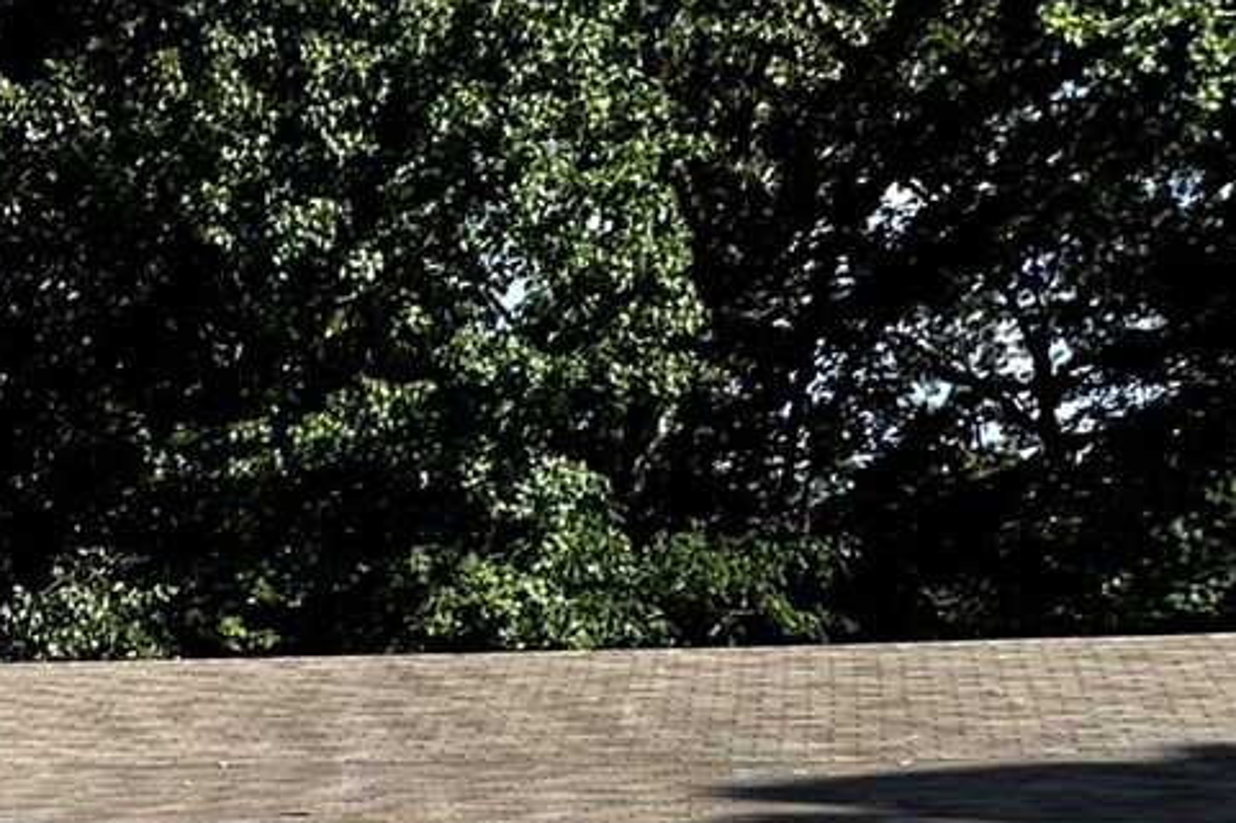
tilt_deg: -4.9
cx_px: -605
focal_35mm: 62
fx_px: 2127
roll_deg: -0.4
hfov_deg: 25.0
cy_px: 1045
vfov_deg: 20.2
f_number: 2.2
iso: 50
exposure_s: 1/2092
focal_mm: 2.22
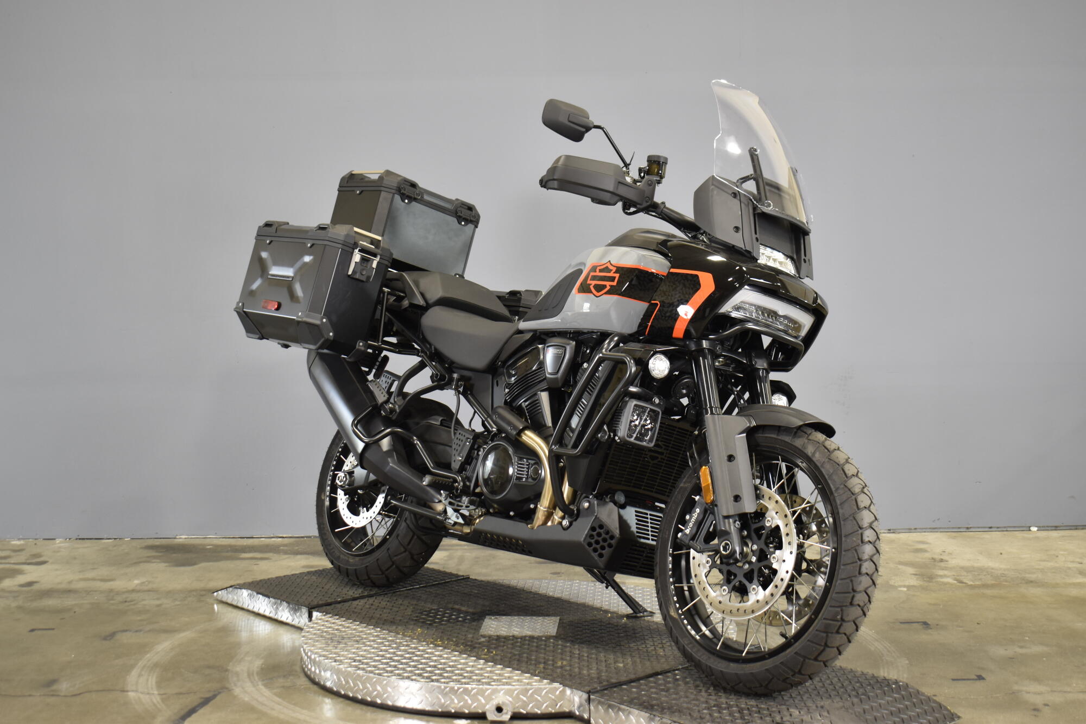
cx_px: 543
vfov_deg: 29.9
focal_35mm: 45
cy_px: 362
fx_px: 1357
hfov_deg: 43.6
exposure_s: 1/13
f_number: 4.2
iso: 400
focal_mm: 30
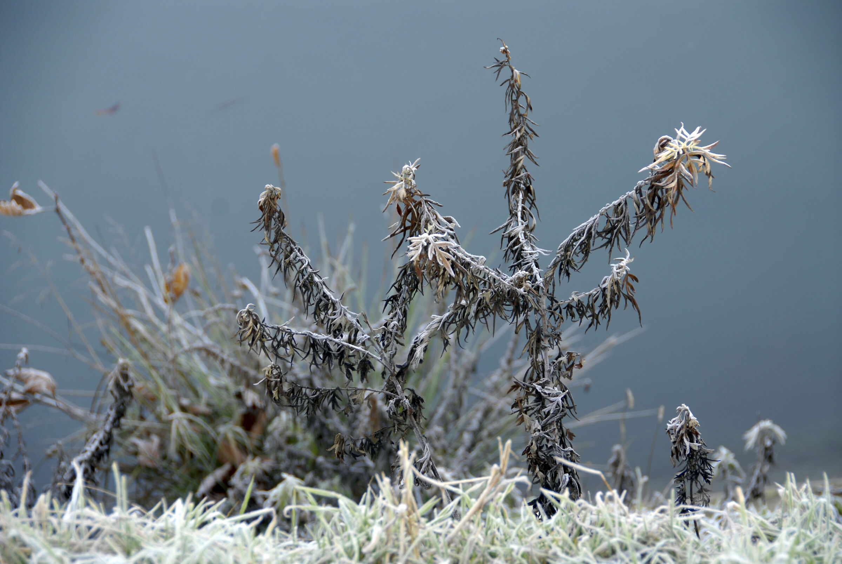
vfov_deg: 9.7
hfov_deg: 14.4
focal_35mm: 142
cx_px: 421
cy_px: 282
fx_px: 3337
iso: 100
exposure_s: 1/40
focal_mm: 95
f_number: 5.3
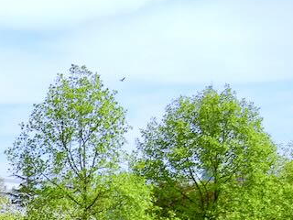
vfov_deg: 14.3
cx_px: -119
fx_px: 813
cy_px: 338
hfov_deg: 18.6
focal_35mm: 96
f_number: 7
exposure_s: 1/361
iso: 160
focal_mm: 5.4
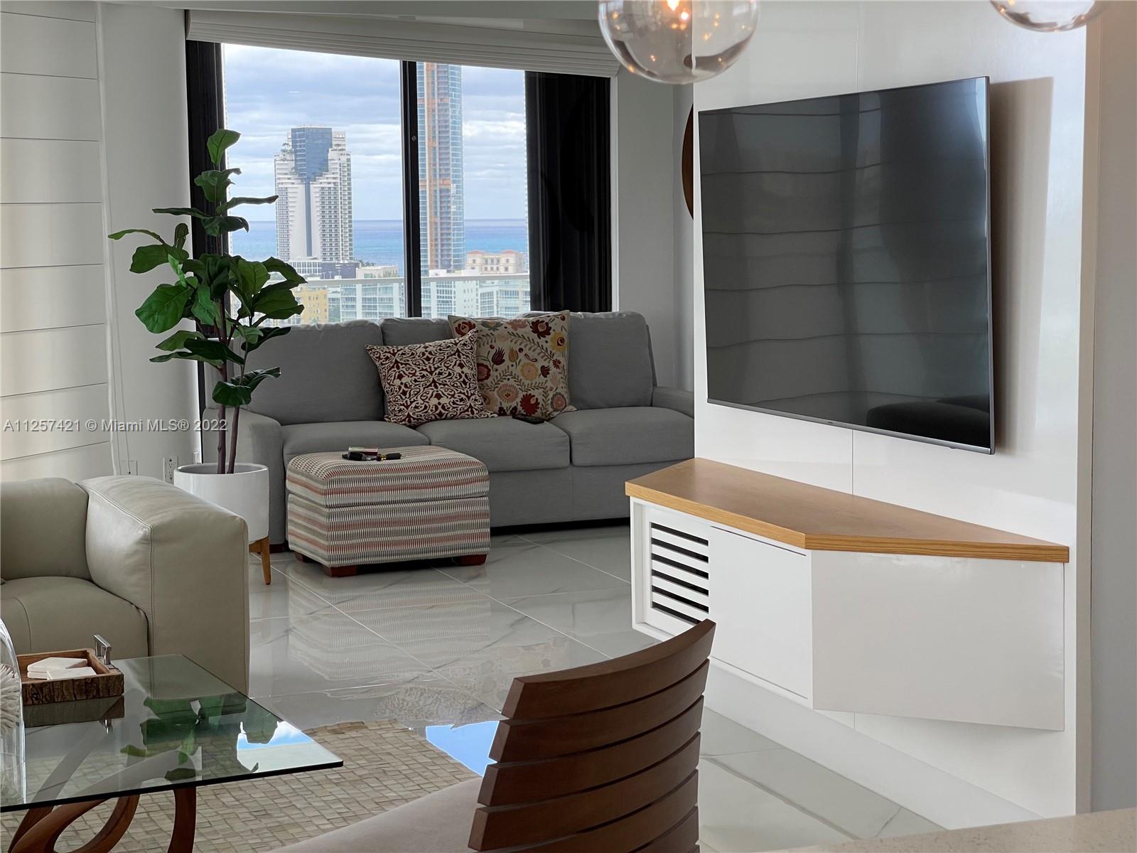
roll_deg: +0.5
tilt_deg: -6.1
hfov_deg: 30.3
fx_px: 2102
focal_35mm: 64
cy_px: 426
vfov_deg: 22.9
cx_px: 568
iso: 40
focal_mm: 7.5
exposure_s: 1/122
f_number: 2.2
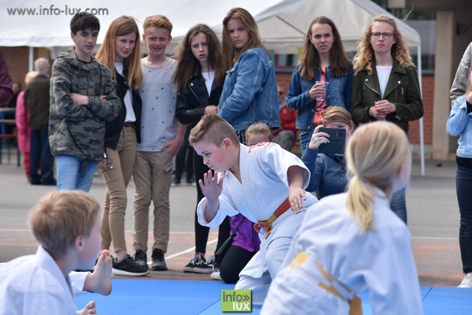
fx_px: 1927
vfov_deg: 9.3
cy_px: 158
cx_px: 236
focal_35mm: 147
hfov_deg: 14.0
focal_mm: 98
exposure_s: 1/500
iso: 100
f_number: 5
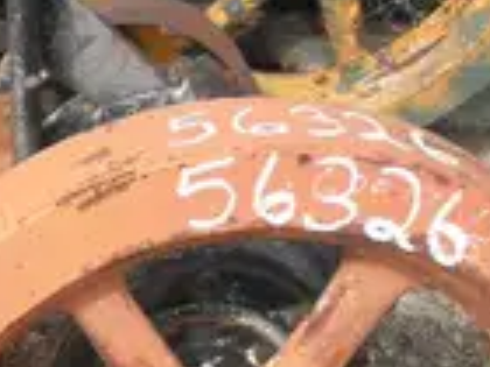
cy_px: 377
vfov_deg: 14.5
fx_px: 1416
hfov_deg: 18.8
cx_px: -56
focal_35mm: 100
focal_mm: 6.1
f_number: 3.2
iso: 64
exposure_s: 1/500
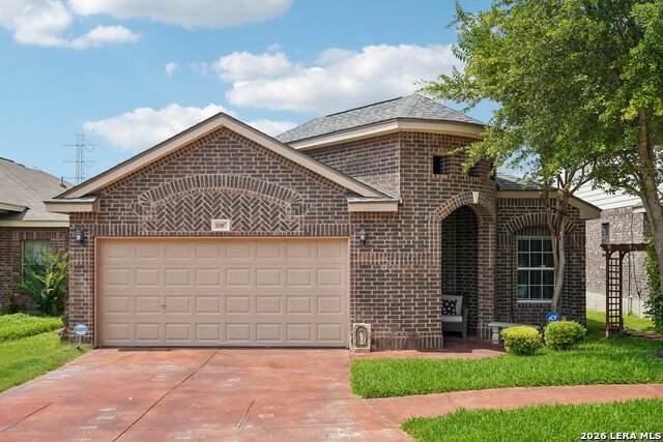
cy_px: 221
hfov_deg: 55.8
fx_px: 626
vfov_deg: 38.9
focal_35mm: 34
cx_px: 332
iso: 100
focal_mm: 34
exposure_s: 1/160
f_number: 8
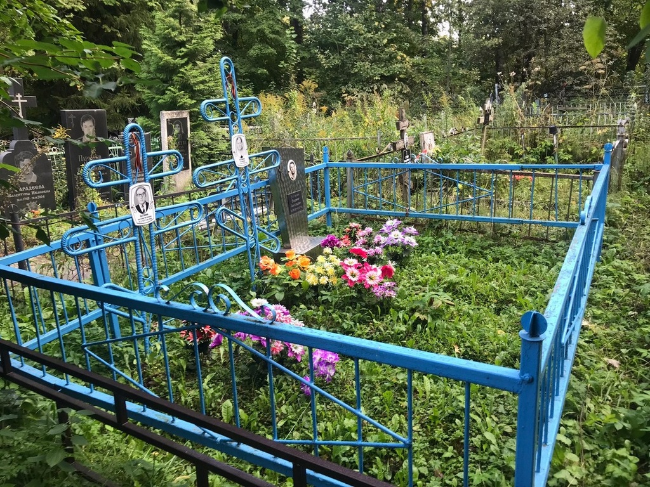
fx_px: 526
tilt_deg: -10.7
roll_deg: -0.5
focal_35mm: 28
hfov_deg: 63.4
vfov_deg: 49.7
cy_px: 244
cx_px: 325
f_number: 1.8
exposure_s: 1/100
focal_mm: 3.99
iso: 25
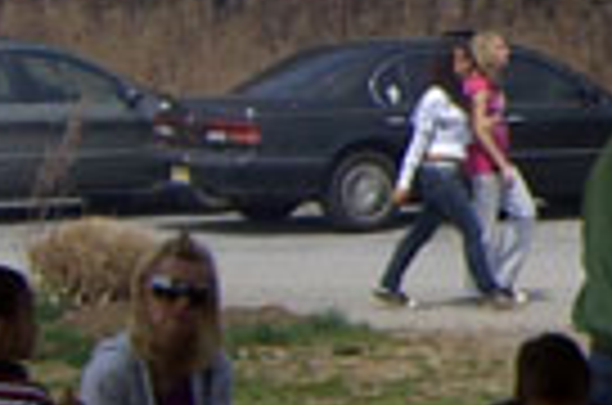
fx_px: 3952
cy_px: -54
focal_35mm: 233
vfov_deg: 5.8
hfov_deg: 8.3
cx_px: 1377
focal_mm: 7.9
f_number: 8
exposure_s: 1/200
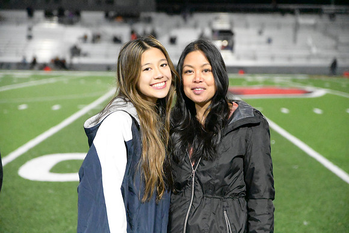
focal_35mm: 65
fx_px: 630
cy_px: 116
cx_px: 174
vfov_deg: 20.9
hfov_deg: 31.0
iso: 51200
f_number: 2.8
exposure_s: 1/8000
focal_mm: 65
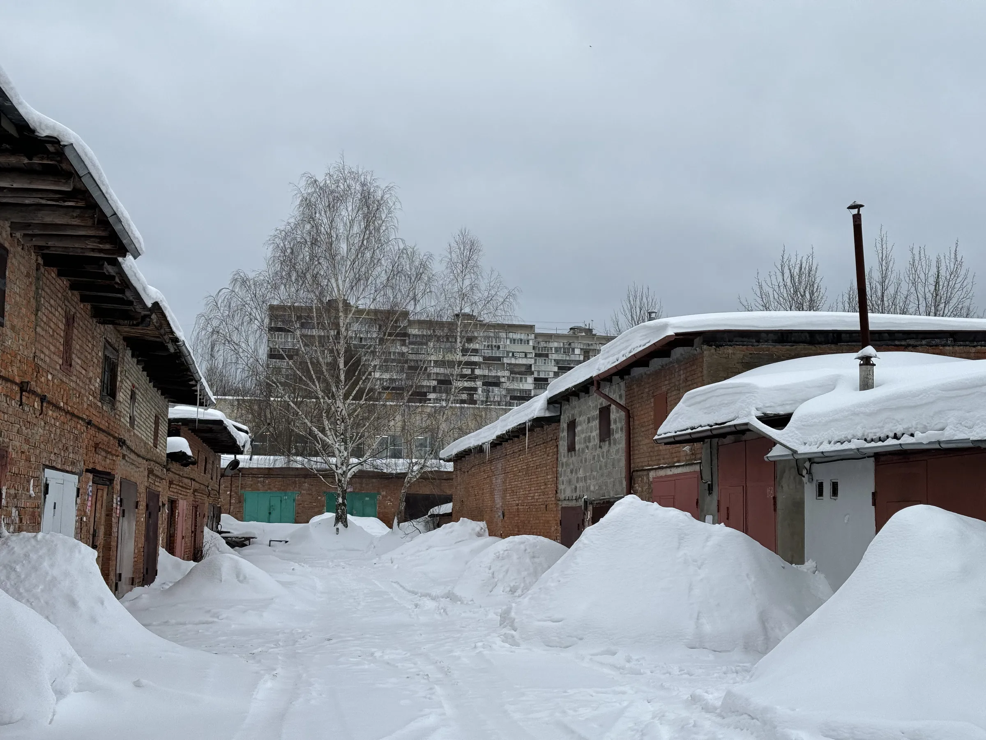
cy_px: 370
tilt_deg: +4.4
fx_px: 1367
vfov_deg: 30.3
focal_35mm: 48
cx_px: 493
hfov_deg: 39.7
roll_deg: -2.1
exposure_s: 1/627
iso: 64
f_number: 1.78
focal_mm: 6.86
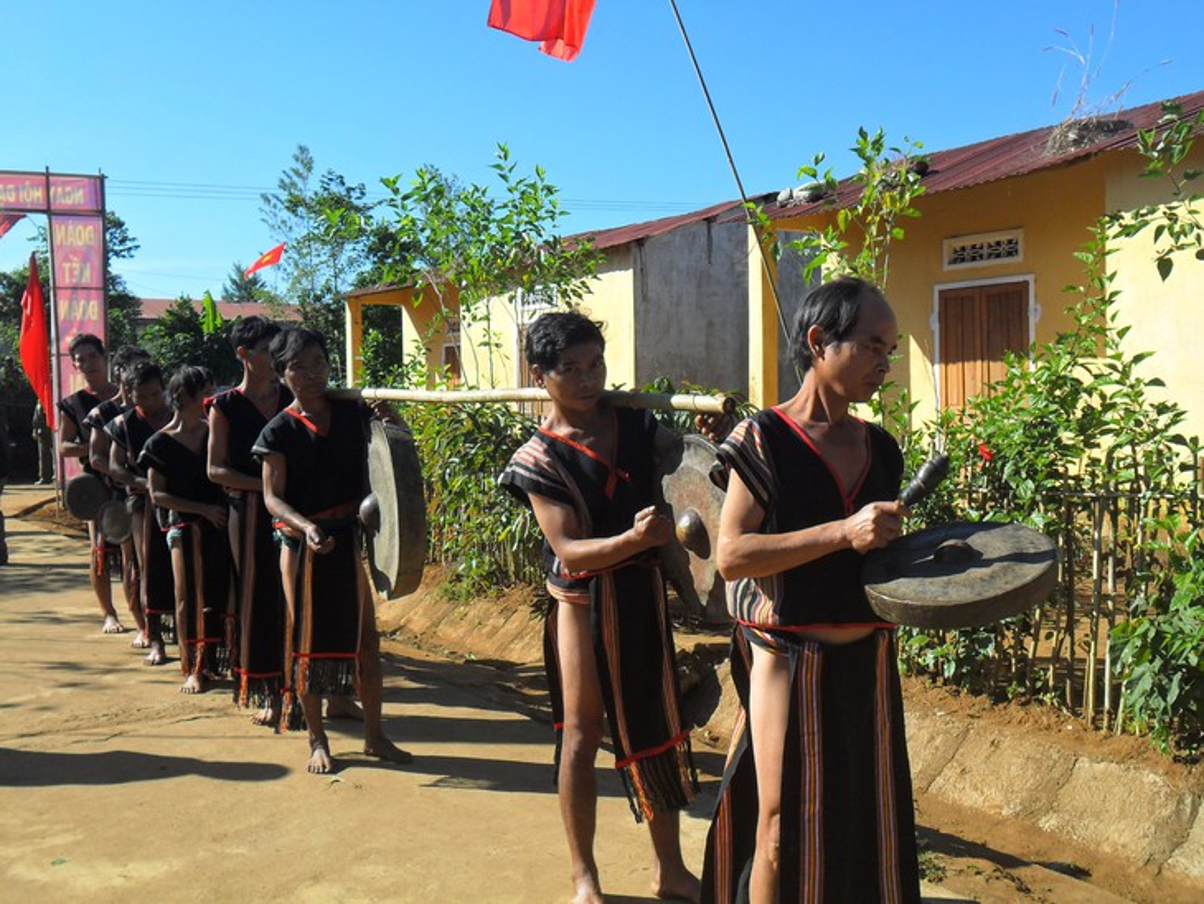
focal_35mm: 37
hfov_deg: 50.1
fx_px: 1287
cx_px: 602
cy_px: 452
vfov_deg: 38.7
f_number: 4
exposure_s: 1/500
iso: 100
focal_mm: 6.6
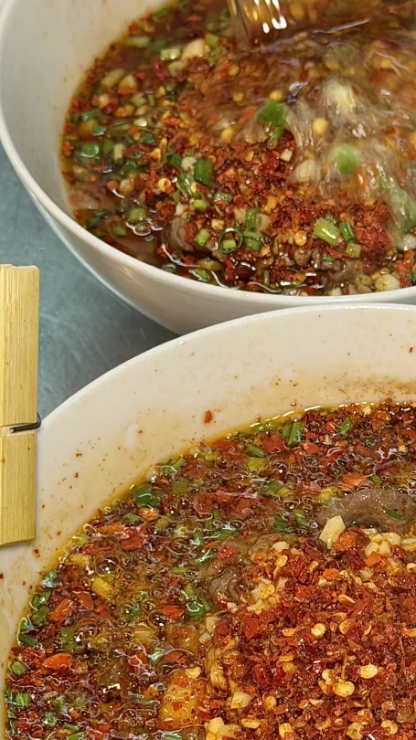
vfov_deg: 22.9
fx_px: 1826
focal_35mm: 93
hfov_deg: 12.9
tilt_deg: -51.8
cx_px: 329
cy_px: 426
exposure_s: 1/87
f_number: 1.78
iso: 100
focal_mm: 6.76
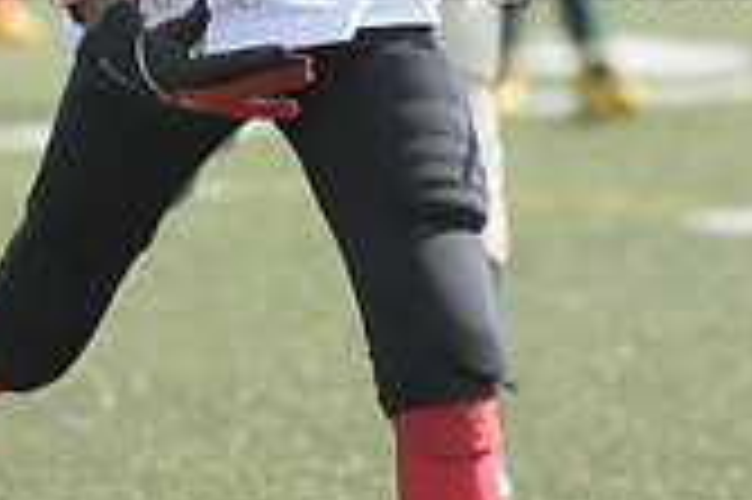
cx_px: 311
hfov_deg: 2.0
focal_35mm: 1045
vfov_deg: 1.3
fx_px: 21807
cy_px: -191
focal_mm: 200
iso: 1600
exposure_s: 1/5000
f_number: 4
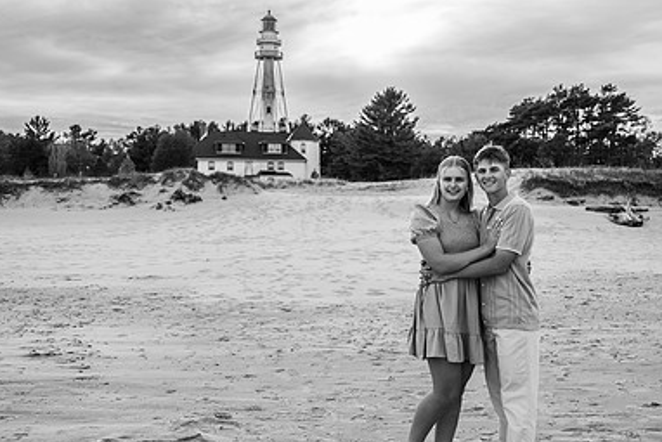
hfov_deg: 47.3
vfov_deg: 32.7
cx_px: 366
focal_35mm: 41
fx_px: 754
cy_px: 219
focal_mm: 27
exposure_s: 1/1600
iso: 200
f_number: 3.2
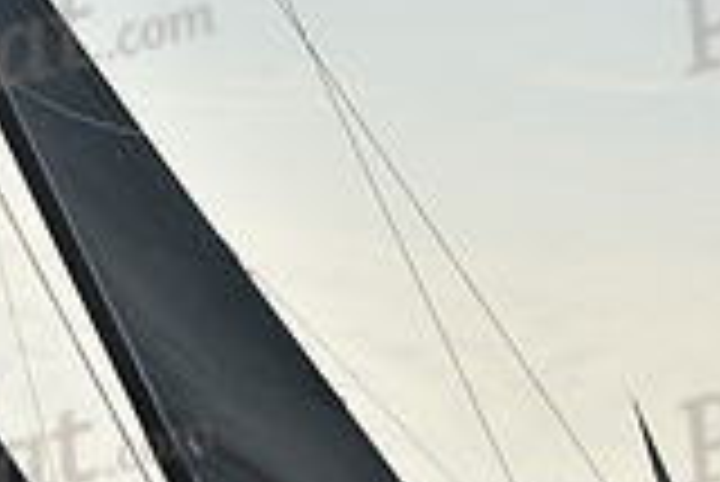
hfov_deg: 8.1
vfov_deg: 5.4
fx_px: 5084
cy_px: 669
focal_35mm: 254
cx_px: 450
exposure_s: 1/800
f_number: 9
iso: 250
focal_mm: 70
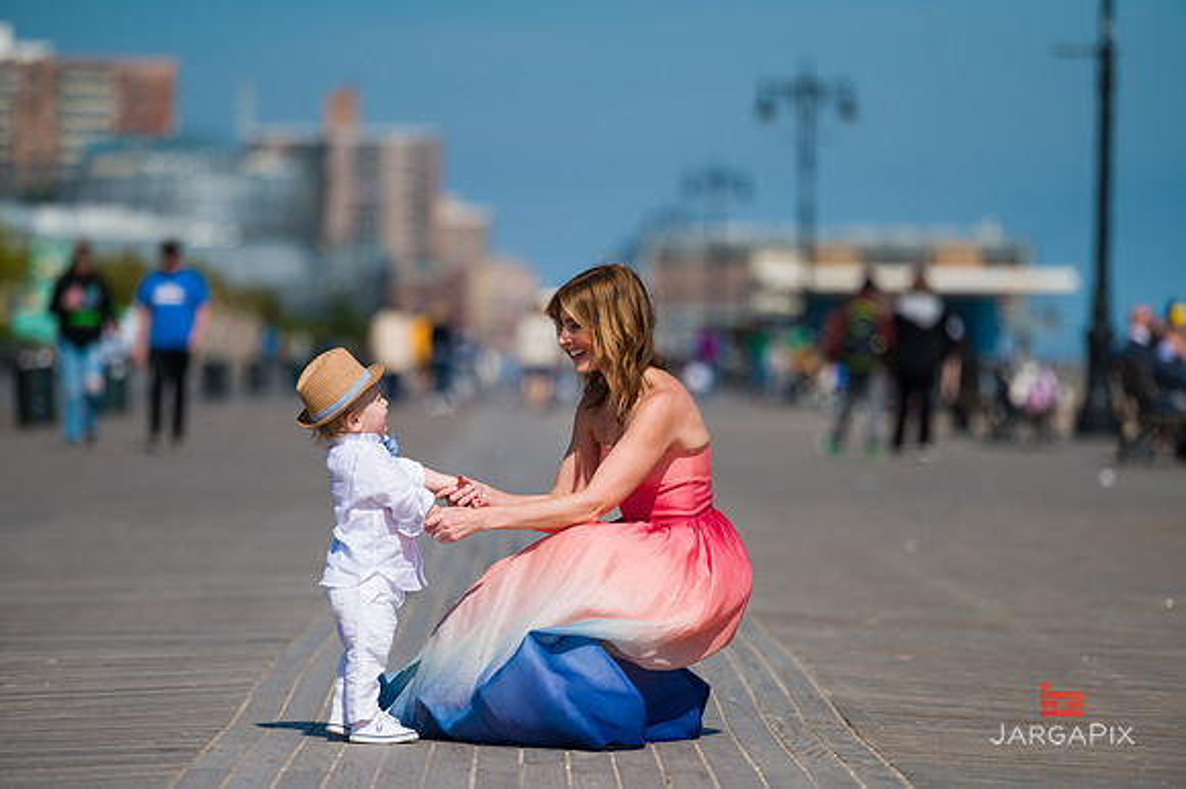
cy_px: 394
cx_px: 593
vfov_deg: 6.9
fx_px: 6585
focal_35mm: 200
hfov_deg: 10.3
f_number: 3.2
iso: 200
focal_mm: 200
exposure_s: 1/8000
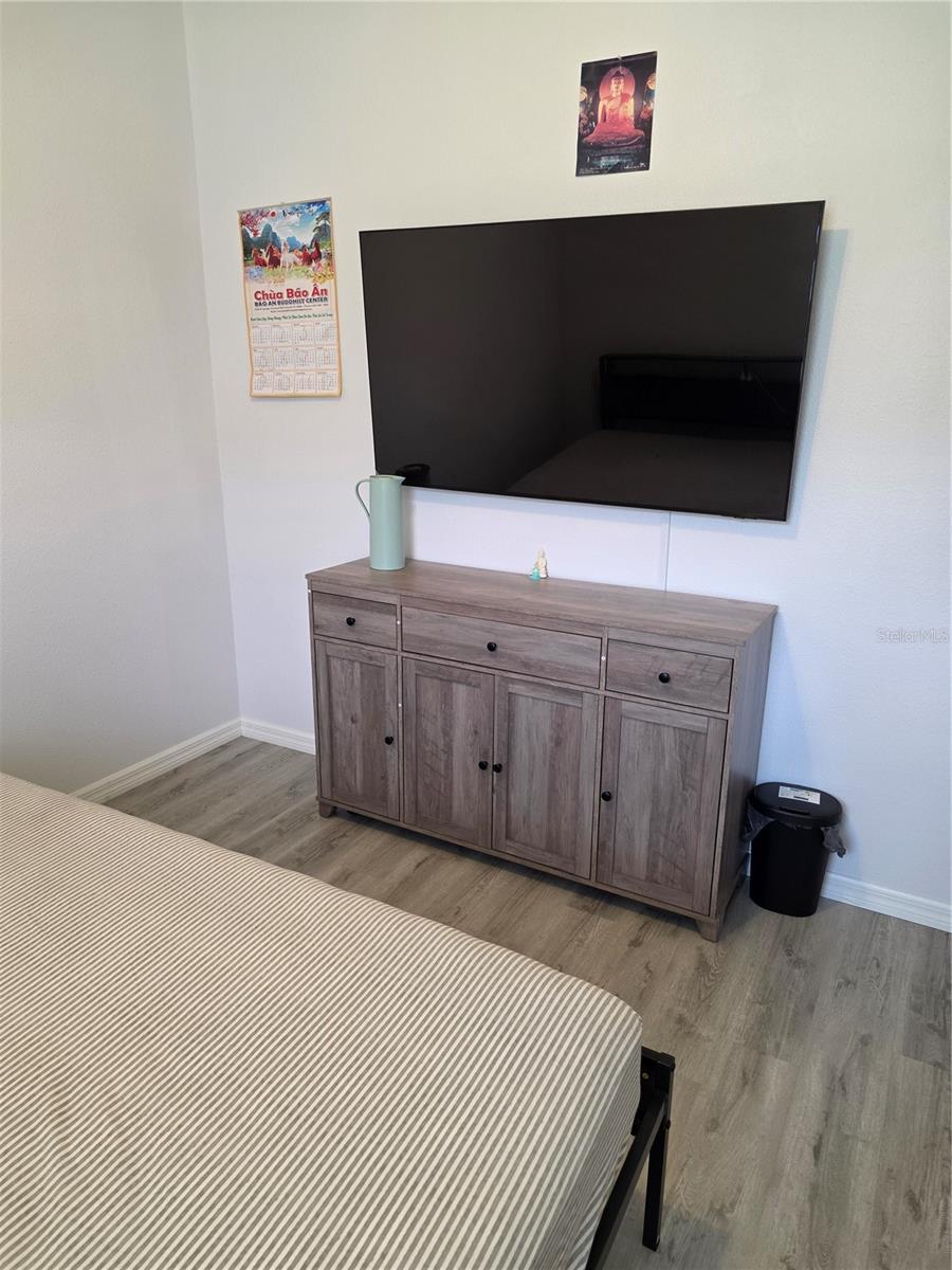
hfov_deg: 58.9
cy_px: 635
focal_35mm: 23
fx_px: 843
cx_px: 476
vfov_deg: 73.9
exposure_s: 1/120
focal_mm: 6.25
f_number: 1.7
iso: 250
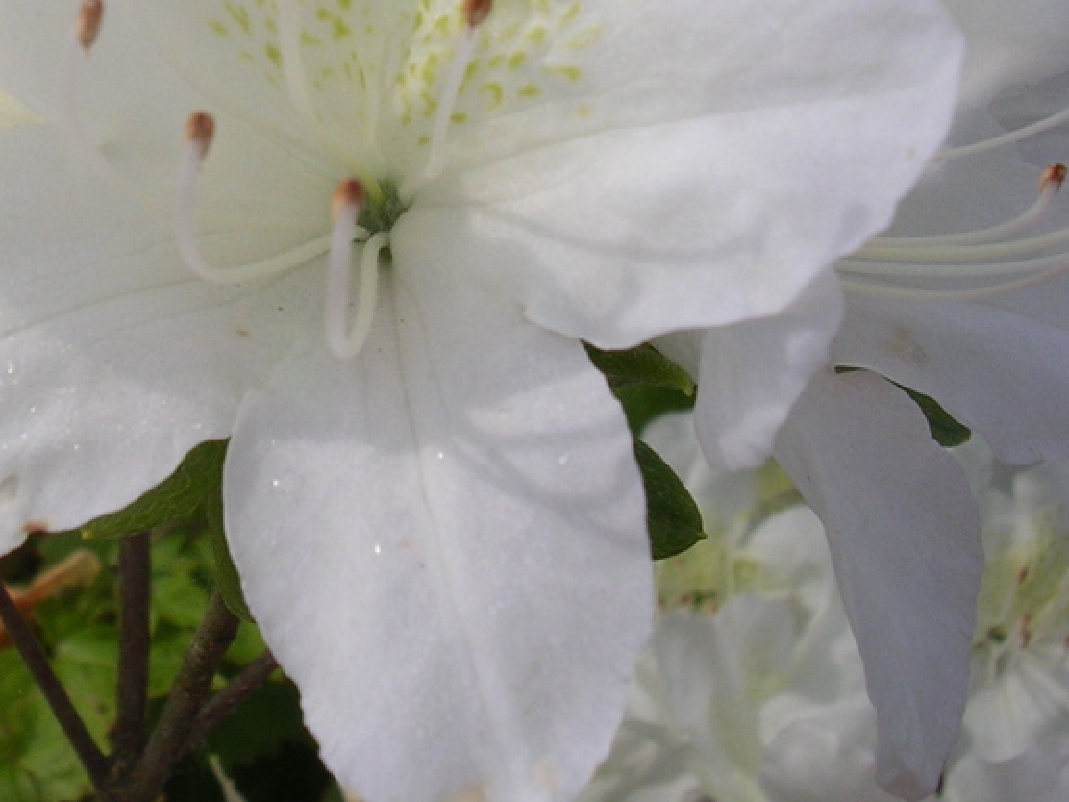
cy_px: 160
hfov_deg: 27.4
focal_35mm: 70
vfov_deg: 20.8
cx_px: 252
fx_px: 2162
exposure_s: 1/390
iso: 50
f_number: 5.6
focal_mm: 5.8
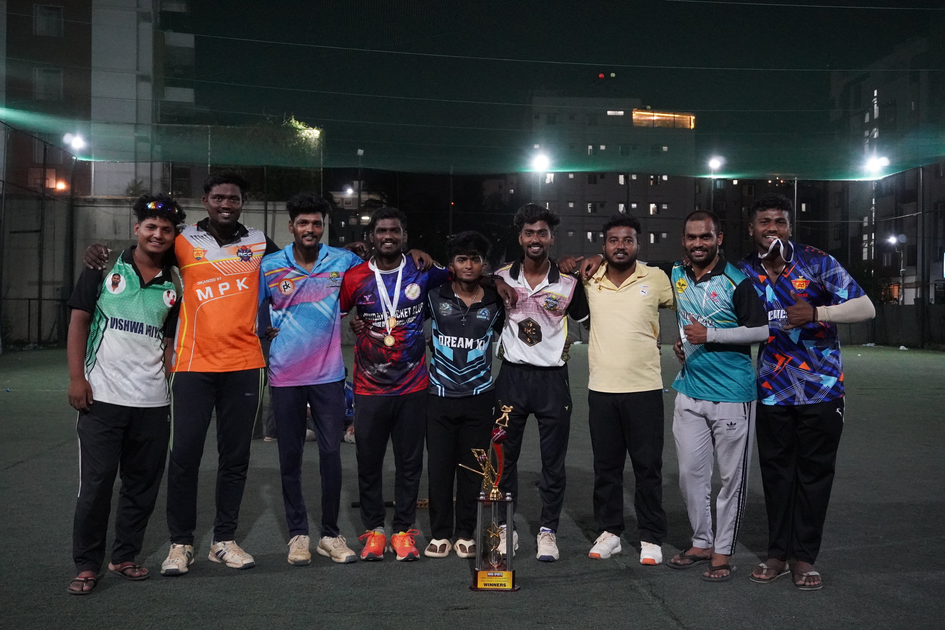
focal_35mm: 38
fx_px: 984
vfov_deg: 35.5
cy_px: 315
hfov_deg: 51.3
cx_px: 472
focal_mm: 25
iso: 6400
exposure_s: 1/100
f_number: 4.5
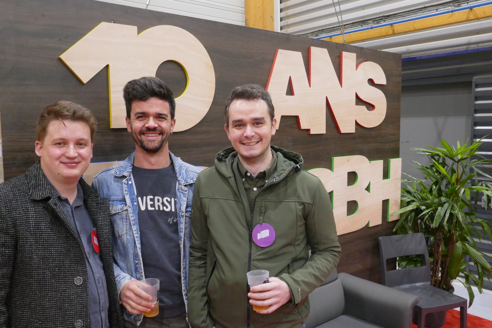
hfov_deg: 60.3
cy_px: 164
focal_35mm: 31
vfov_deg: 42.3
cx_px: 246
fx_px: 424
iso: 1600
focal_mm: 11.3
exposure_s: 1/60
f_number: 3.2
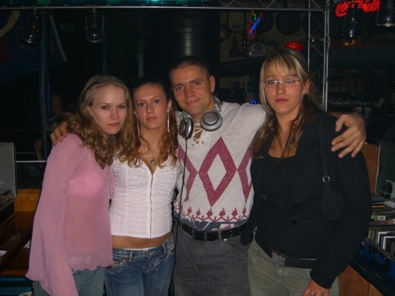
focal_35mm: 38
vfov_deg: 37.7
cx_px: 198
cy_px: 148
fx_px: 434
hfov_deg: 49.0
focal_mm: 7.9
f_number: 2.8
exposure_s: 1/320
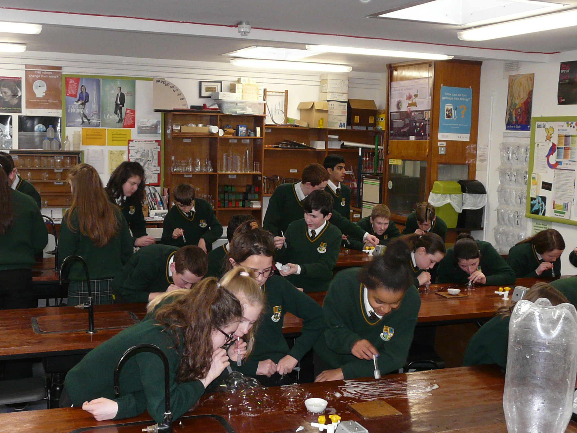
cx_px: 288
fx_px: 767
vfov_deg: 31.5
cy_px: 216
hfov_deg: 41.2
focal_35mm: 46
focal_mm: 4.7
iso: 160
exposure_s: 1/30
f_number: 2.8
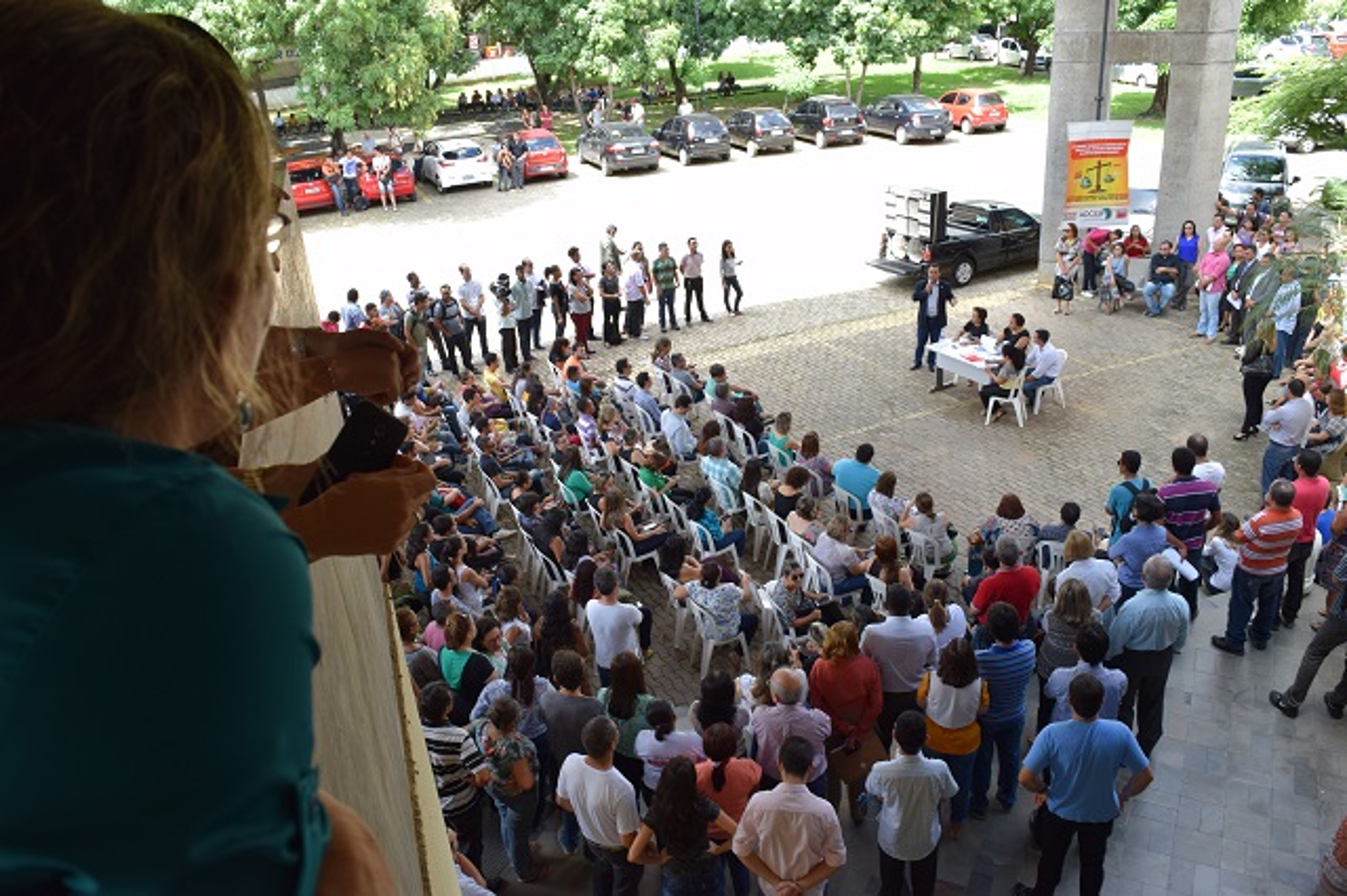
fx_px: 1010
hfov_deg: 67.4
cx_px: 674
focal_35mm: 27
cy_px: 448
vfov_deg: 47.9
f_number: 6.3
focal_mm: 18
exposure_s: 1/160
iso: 400
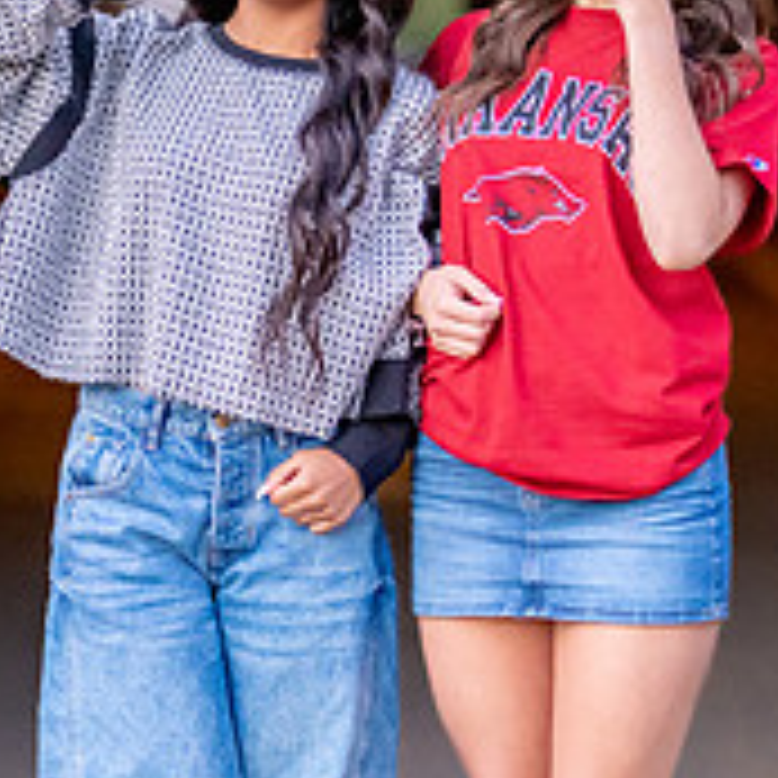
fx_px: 4475
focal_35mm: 176
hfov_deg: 9.9
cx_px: 337
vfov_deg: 9.9
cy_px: 436
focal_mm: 50
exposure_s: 1/320
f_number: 1.2
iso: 1600
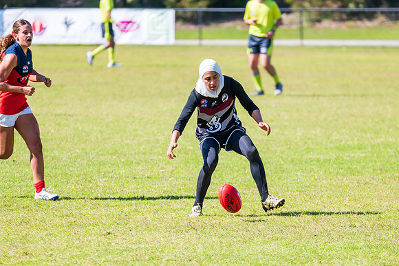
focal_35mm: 376
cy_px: 143
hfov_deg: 5.5
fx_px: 4172
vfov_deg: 3.7
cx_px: 215
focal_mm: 350
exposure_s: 1/2000
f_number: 7.1
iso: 800
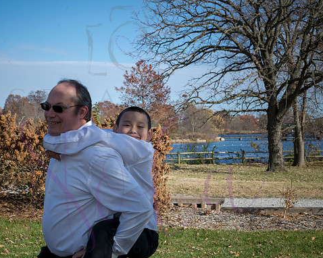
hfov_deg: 33.0
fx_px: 545
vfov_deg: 26.7
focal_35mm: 57
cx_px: 133
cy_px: 130
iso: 400
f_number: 13
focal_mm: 50
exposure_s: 1/400
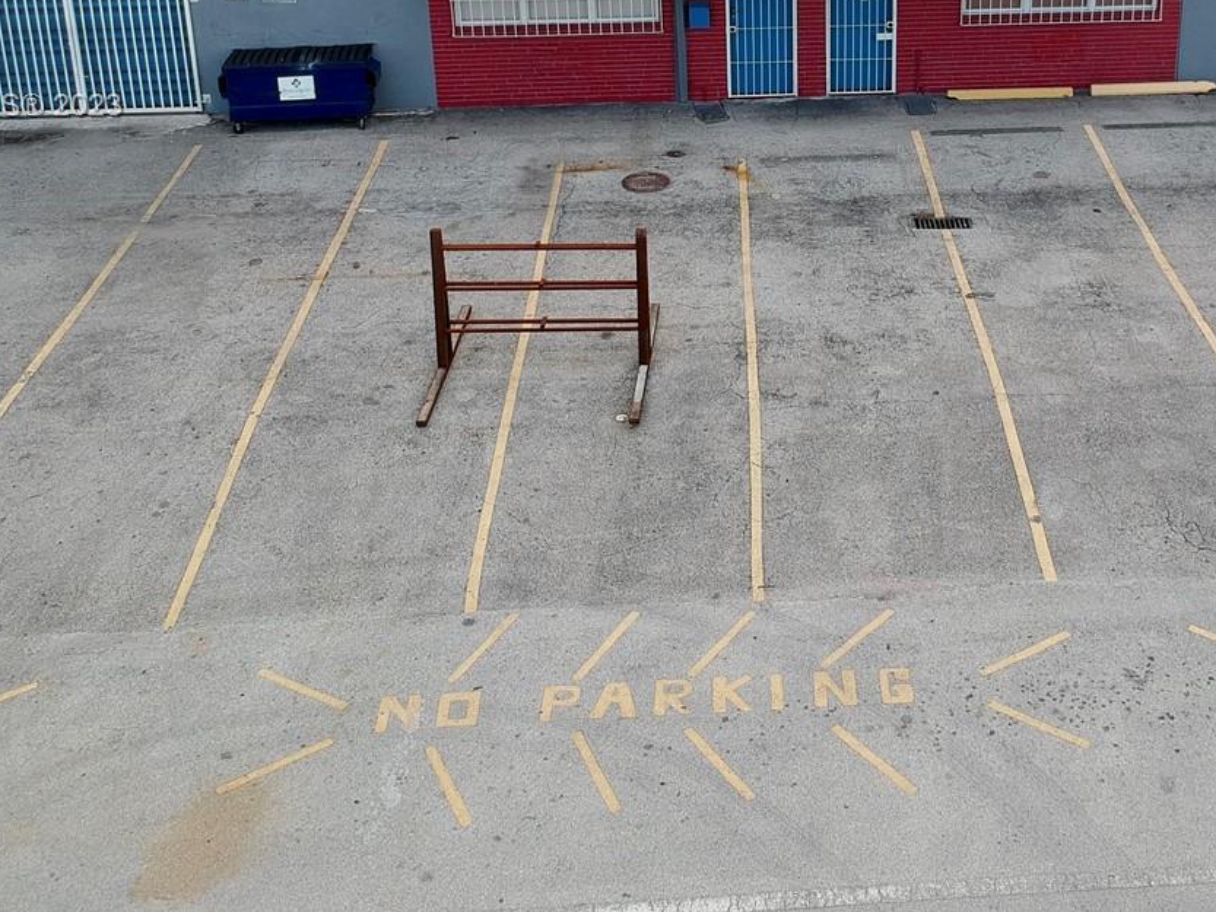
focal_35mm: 48
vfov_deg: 29.2
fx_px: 1686
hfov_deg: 39.1
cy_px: 108
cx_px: 823
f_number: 2.6
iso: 100
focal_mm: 4.49
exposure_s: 1/320
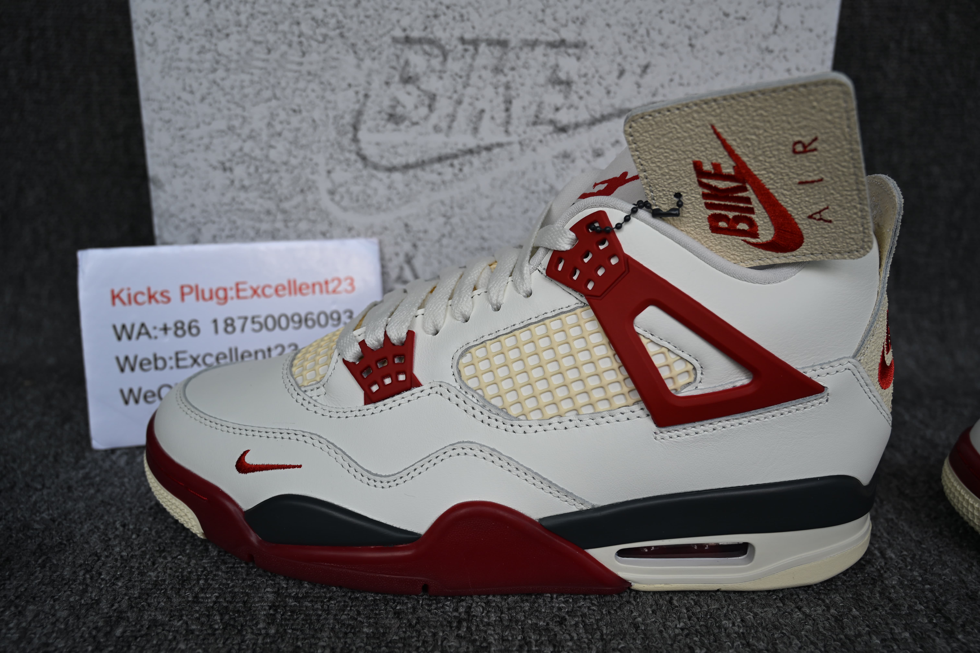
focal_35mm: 30
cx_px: 490
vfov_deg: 43.6
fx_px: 817
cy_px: 326
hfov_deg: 61.9
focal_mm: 30
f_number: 5.6
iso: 180
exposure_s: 1/250
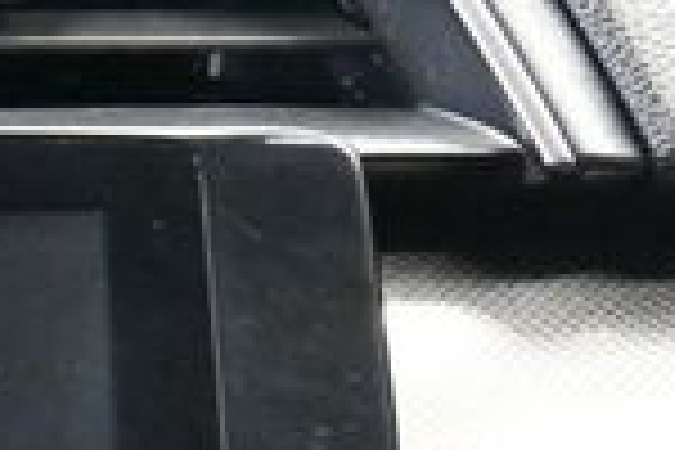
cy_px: 670
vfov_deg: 4.3
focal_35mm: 319
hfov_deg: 6.3
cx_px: -459
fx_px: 5981
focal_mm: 50
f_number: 6.3
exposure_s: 1/15
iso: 12800
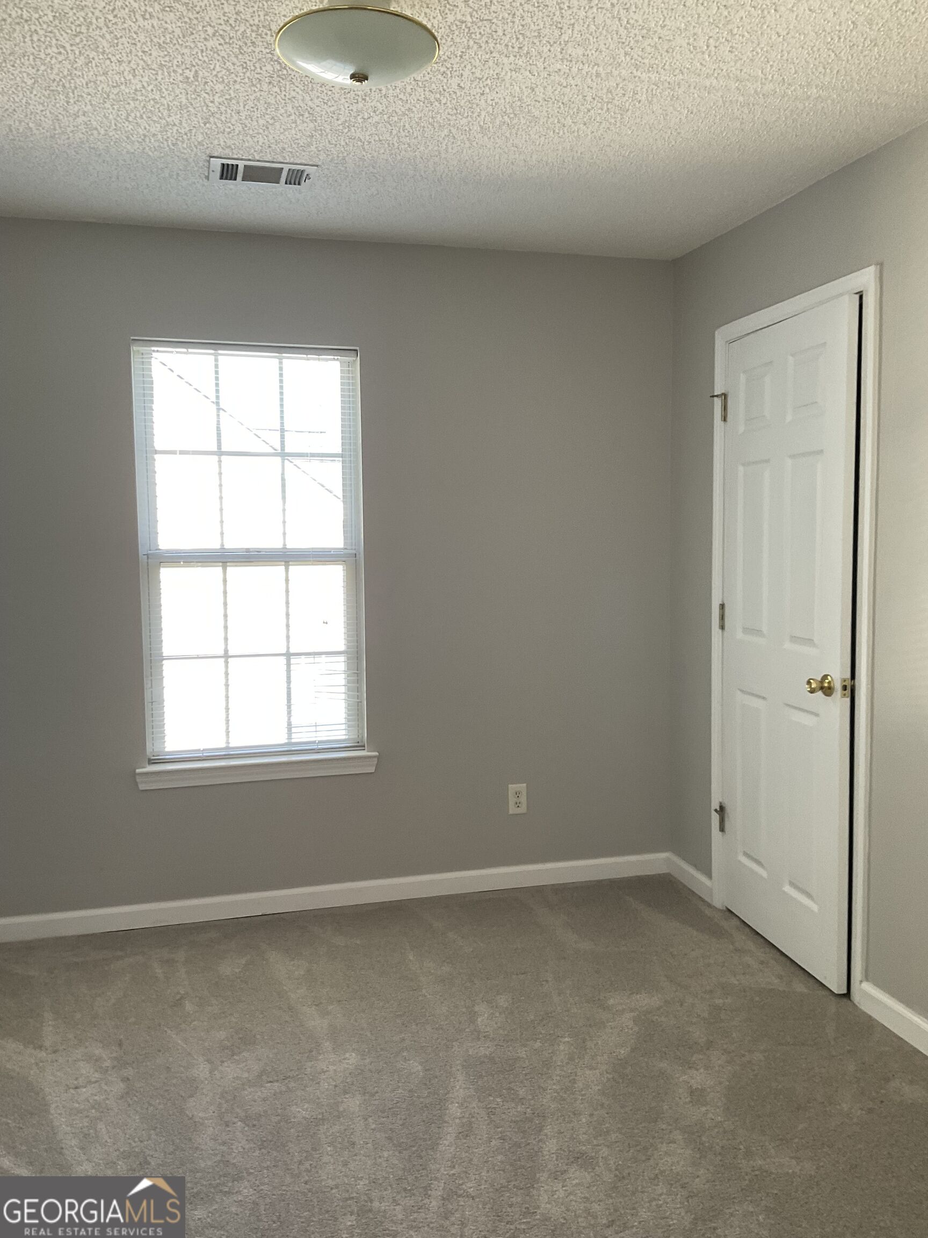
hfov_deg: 48.2
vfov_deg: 61.7
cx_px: 464
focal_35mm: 29
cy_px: 619
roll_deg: +0.8
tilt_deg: -4.6
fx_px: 1037
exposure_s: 1/60
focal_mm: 3
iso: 50
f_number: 1.8
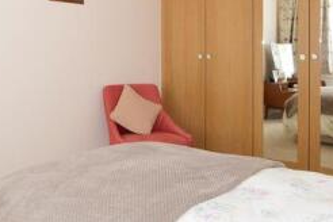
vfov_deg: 32.7
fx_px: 370
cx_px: 142
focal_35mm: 40
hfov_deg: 48.3
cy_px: 55
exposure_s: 1/2
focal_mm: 10
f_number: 13
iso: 400
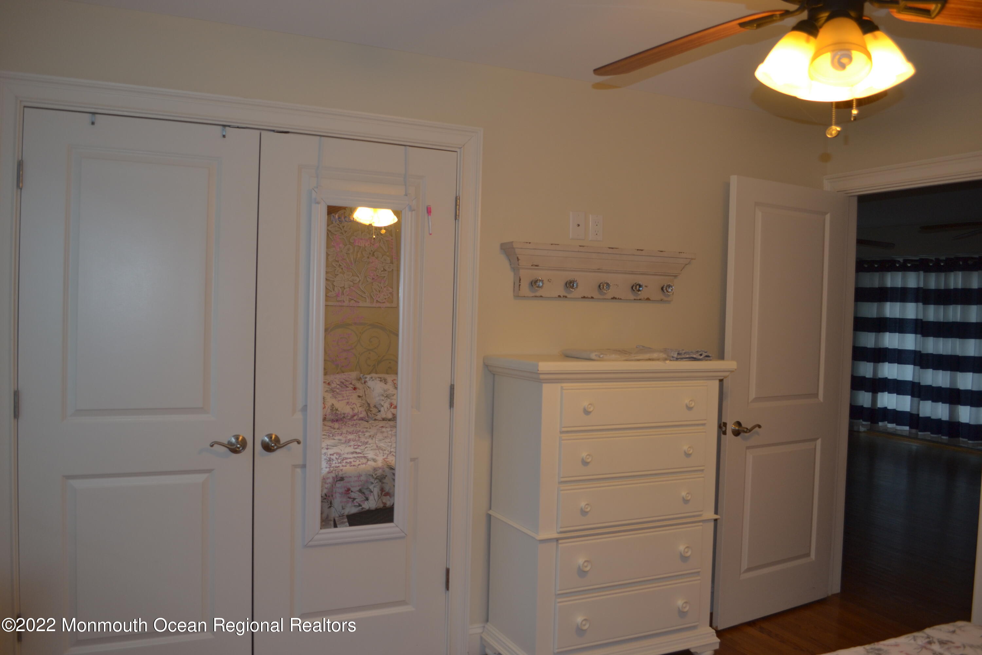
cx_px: 491
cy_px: 328
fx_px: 736
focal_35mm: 27
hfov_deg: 67.4
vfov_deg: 47.9
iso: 180
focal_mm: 18
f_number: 3.5
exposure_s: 1/30
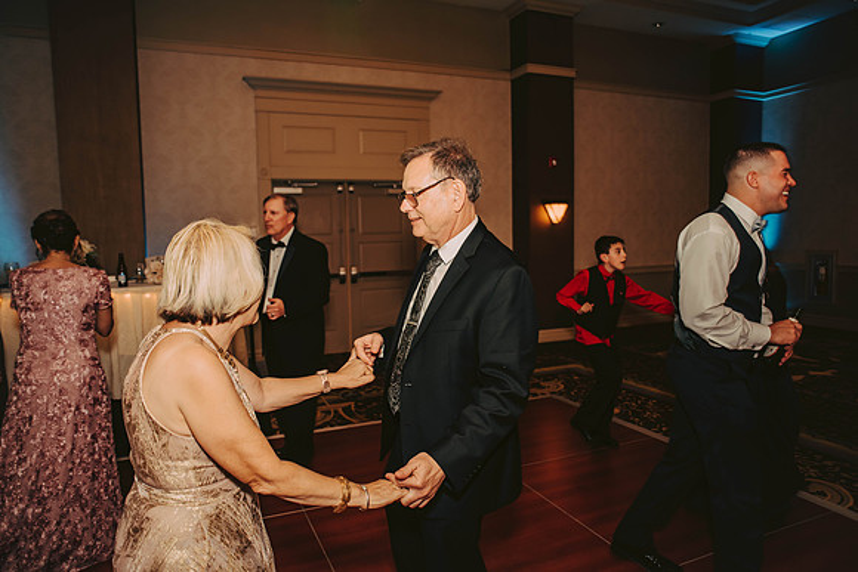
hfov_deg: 73.7
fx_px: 572
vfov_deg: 53.2
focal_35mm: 24
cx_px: 429
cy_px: 286
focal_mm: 24
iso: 800
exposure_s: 1/125
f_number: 2.8
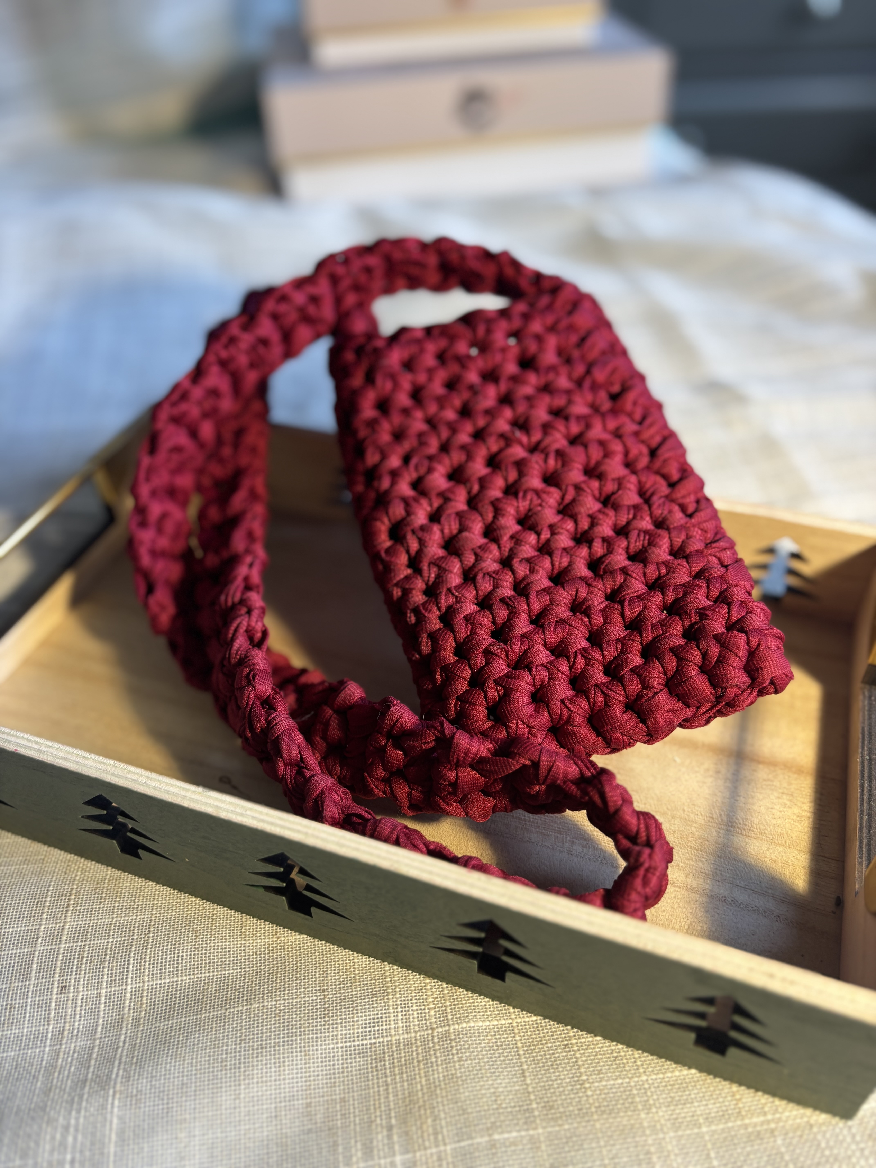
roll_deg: -0.1
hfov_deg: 53.1
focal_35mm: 26
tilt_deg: -42.2
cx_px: 438
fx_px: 877
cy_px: 584
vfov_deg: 67.3
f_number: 1.6
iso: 80
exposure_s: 1/60
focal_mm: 5.96
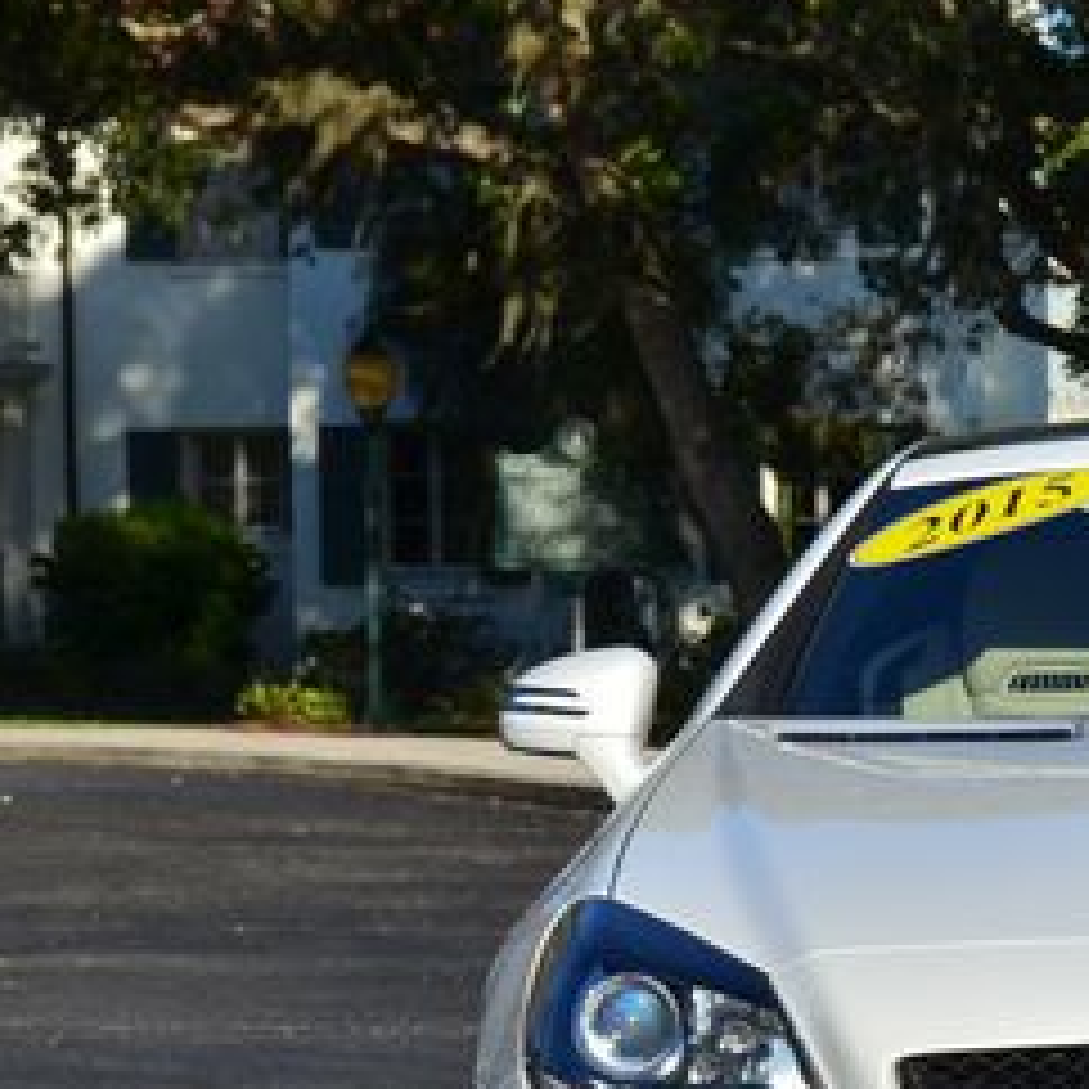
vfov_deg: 9.4
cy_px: 922
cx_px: 1359
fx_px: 6589
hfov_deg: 9.3
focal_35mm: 185
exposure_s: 1/160
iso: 100
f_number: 11
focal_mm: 55
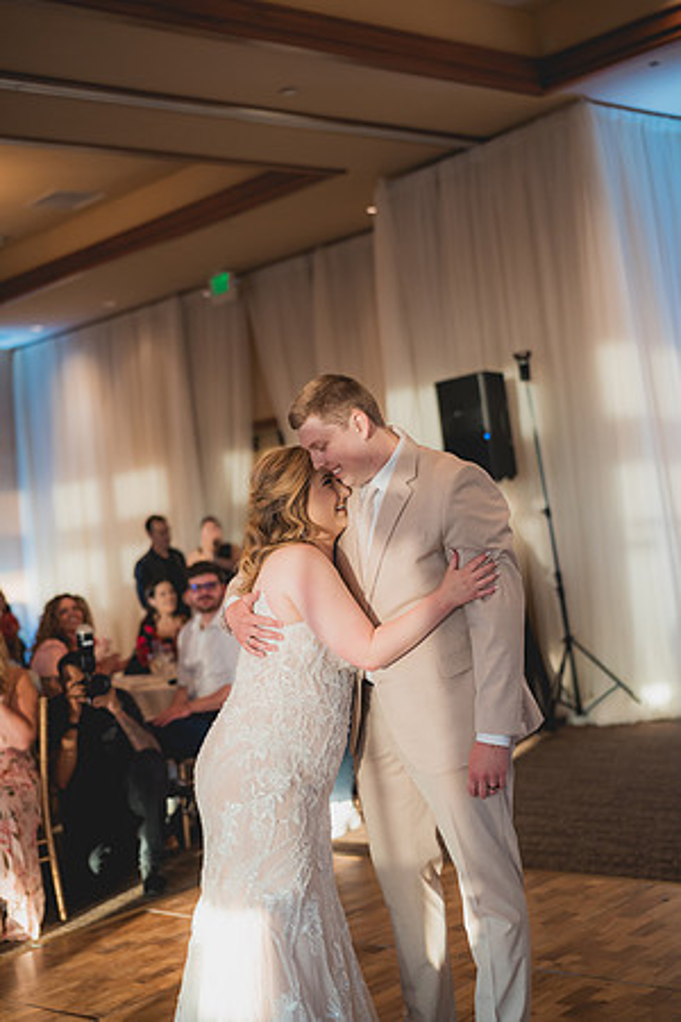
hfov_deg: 27.0
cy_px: 511
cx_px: 340
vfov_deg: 39.6
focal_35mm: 50
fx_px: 1419
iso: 1250
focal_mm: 50
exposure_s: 1/640
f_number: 1.8
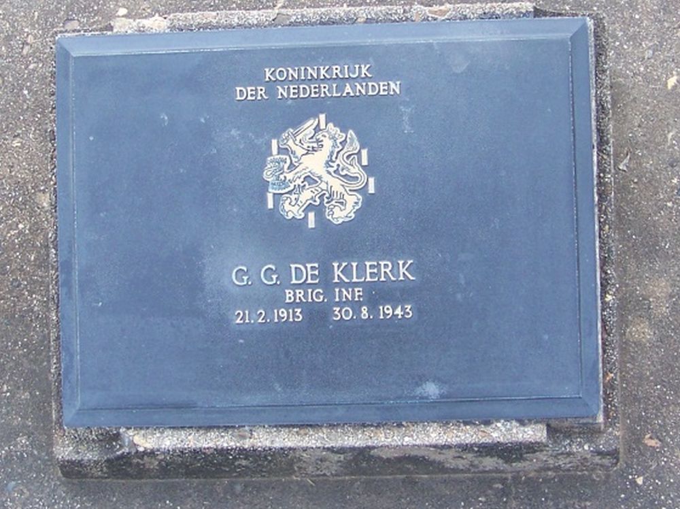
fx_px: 707
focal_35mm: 36
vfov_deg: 39.6
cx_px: 340
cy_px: 254
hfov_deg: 51.4
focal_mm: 5.85
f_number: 2.8
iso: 64
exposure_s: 1/100
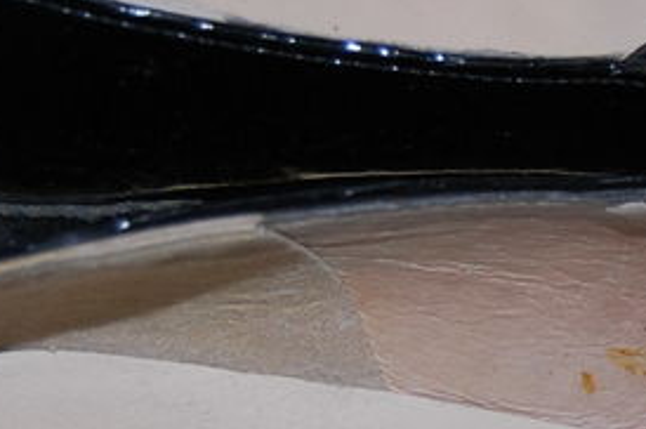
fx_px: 3137
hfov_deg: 11.6
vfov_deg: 7.8
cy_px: 251
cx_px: 691
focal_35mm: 175
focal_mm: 32
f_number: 4.5
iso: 400
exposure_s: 1/60
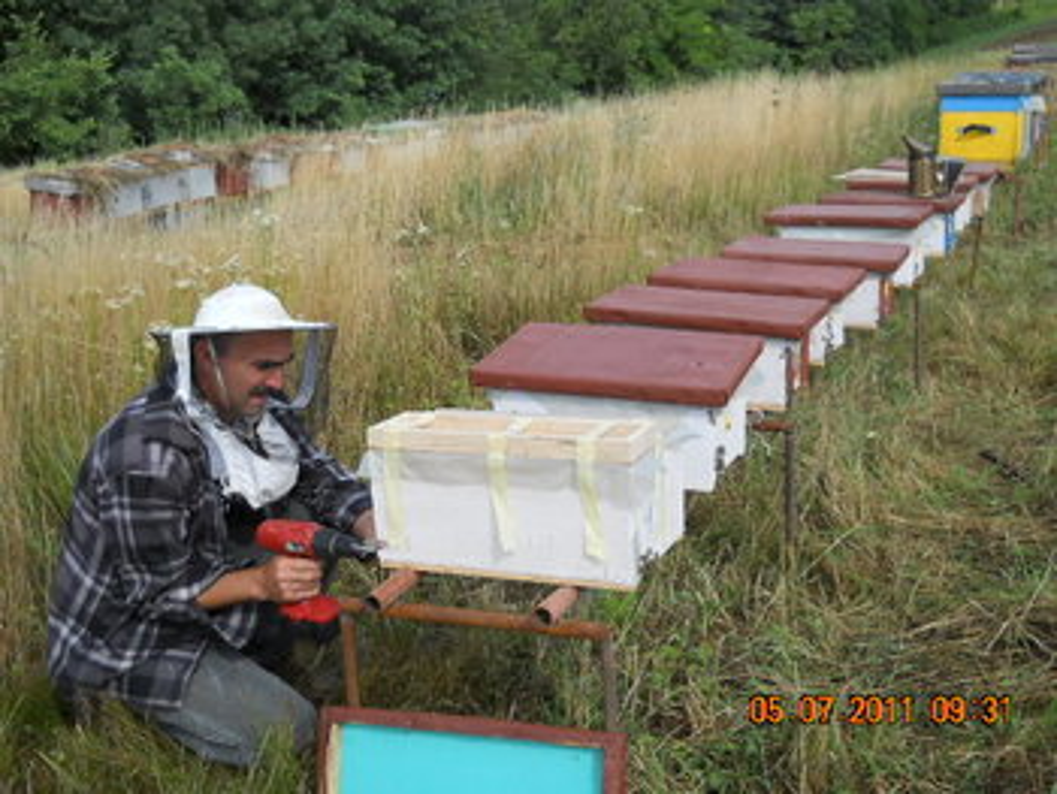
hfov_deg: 45.7
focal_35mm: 41
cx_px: 528
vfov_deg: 35.2
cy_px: 397
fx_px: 1253
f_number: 5.5
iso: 80
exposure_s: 1/250
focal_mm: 6.72
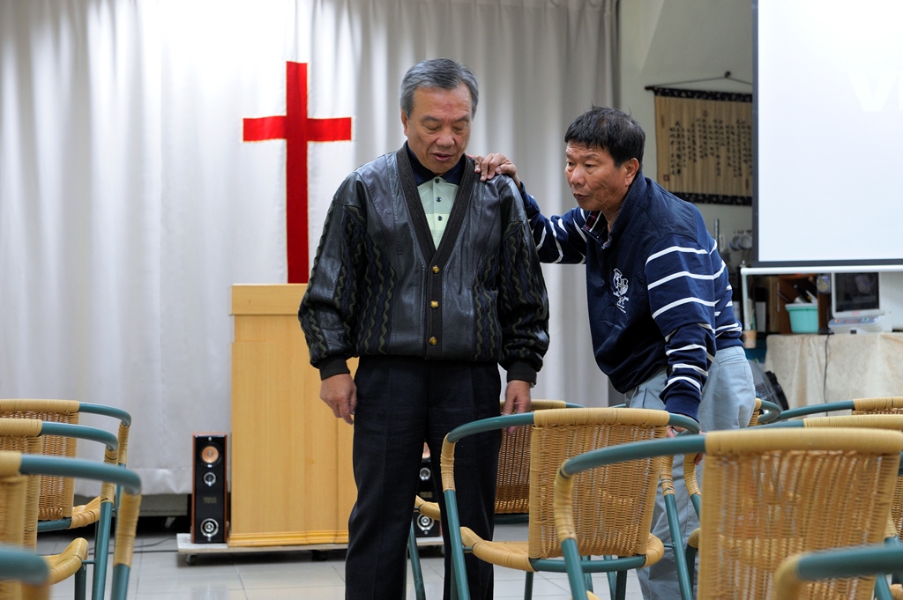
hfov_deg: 33.4
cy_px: 300
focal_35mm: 60
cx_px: 452
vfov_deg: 22.6
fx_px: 1504
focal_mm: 60
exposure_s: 1/60
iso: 1250
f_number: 4
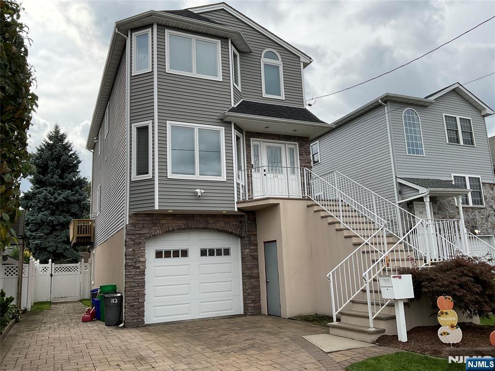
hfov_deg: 61.7
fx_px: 415
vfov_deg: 48.2
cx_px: 248
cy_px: 186
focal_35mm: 29
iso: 16
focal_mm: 3
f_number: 1.8
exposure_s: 1/1311
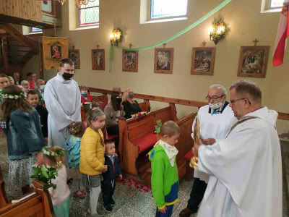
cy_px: 108
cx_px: 144
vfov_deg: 56.8
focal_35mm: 24
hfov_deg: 71.6
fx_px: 200
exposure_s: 1/25
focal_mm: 3.94
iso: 200
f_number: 1.9
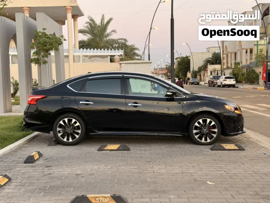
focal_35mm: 48
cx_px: 135
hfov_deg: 39.7
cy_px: 102
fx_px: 374
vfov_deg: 30.3
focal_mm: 6.76
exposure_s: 1/50
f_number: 1.78
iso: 200
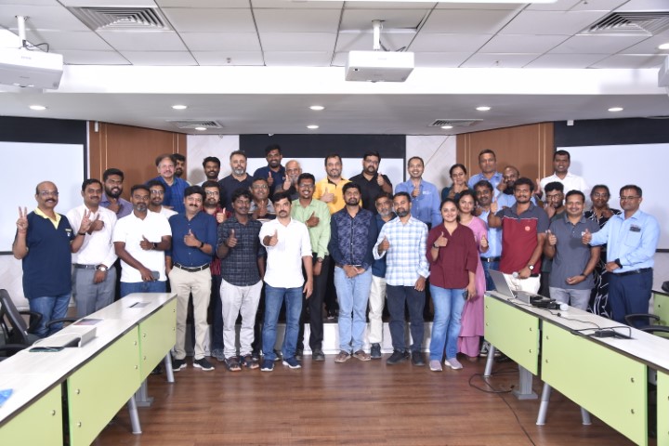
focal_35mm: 38
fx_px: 697
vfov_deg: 35.5
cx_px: 334
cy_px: 223
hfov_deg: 51.3
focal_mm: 25
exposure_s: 1/125
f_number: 5
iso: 500
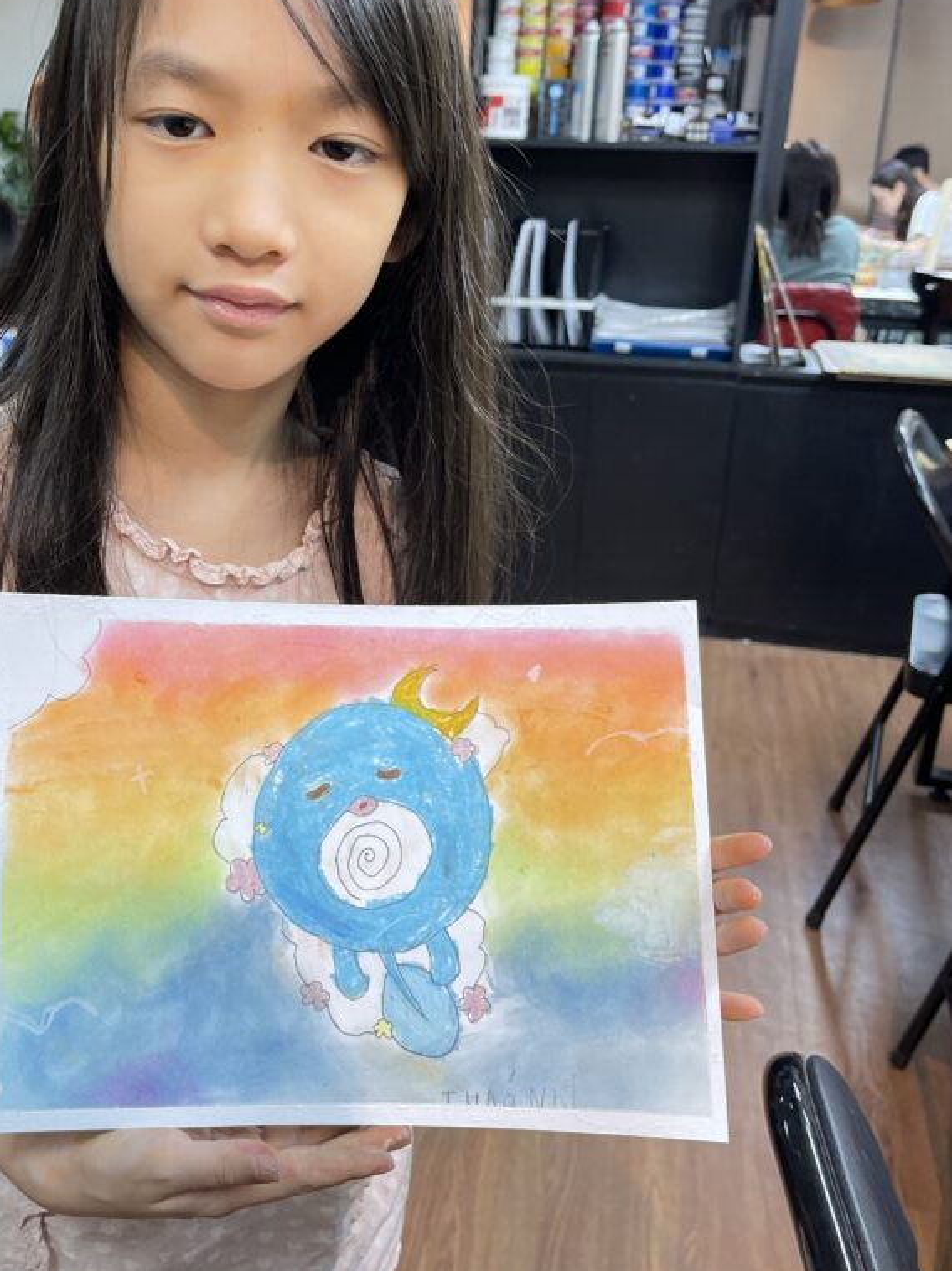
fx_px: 1211
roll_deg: -1.6
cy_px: 547
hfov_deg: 42.4
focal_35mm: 33
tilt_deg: -16.7
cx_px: 332
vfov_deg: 55.2
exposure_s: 1/121
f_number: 1.6
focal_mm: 5.1
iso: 100
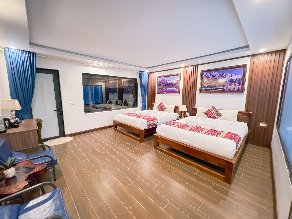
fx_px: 118
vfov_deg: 85.7
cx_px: 146
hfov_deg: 102.1
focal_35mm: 14
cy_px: 110
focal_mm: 2.22
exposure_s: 1/39
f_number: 2.2
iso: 1600
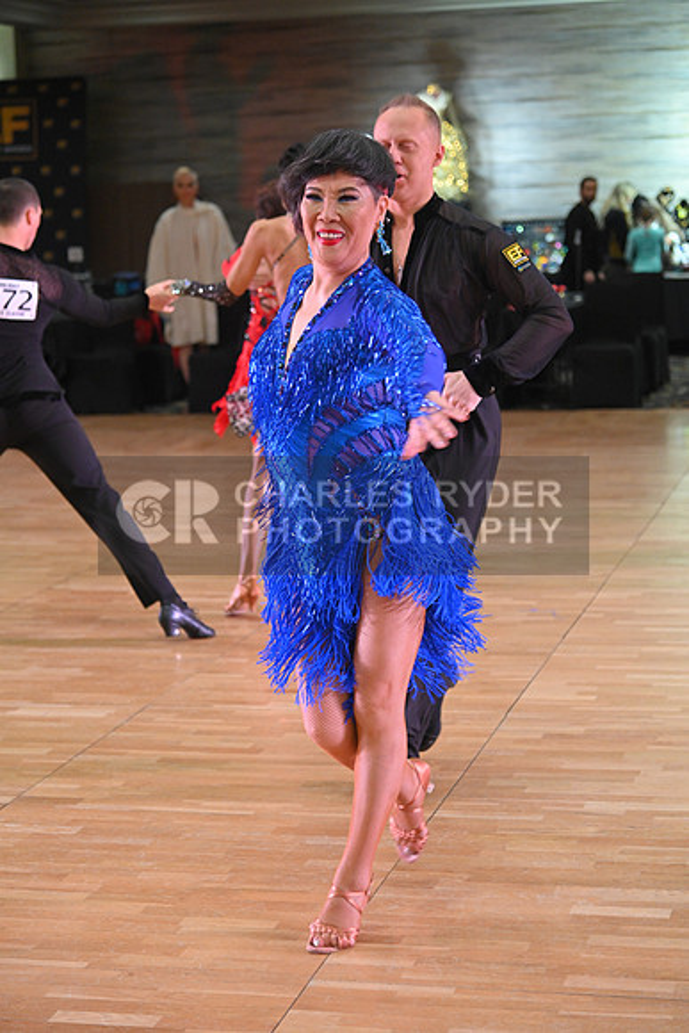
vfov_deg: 27.0
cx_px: 344
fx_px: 2152
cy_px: 516
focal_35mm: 75
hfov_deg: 18.2
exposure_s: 1/320
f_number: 4
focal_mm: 75
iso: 2500
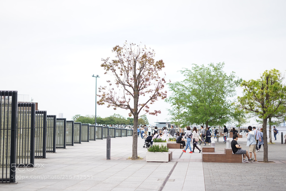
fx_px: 397
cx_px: 143
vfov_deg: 27.0
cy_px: 96
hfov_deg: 39.6
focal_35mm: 50
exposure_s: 1/6400
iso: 500
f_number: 2
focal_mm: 50
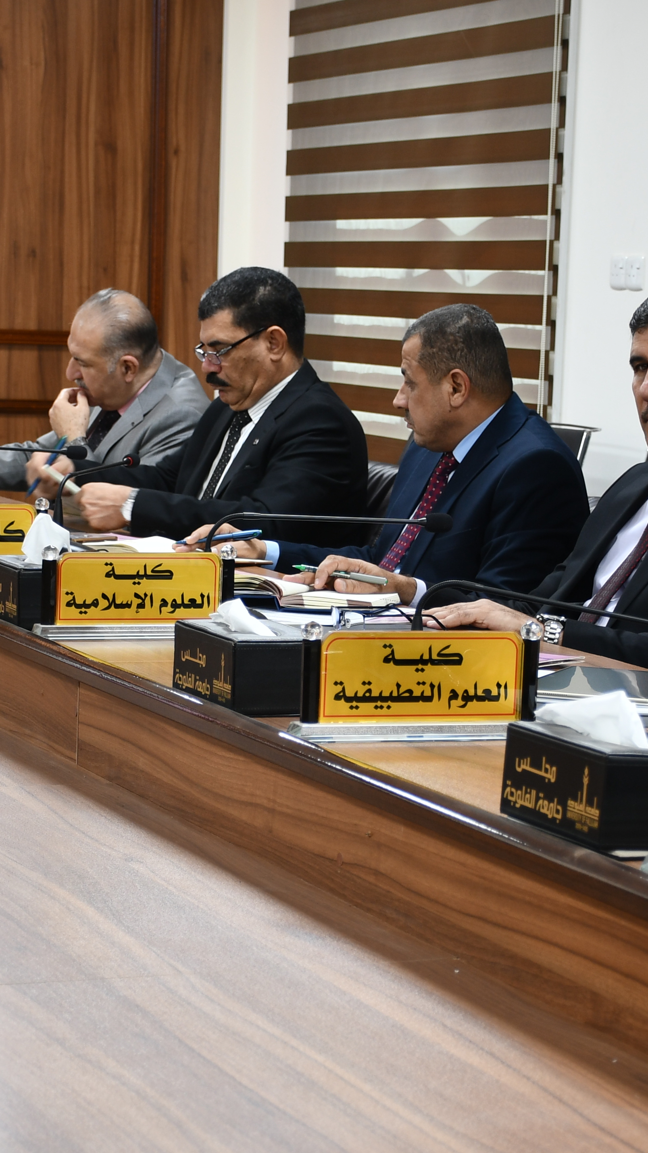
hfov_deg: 12.4
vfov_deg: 21.7
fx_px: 2994
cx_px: 332
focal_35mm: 98
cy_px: 736
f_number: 4
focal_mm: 32
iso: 160
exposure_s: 1/20
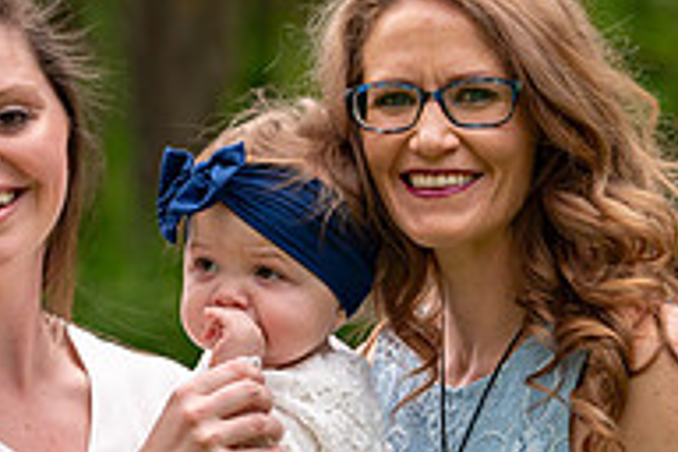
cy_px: 295
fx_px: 8832
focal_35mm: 469
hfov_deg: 4.4
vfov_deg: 2.9
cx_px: 279
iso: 400
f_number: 5
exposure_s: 1/800
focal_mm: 145
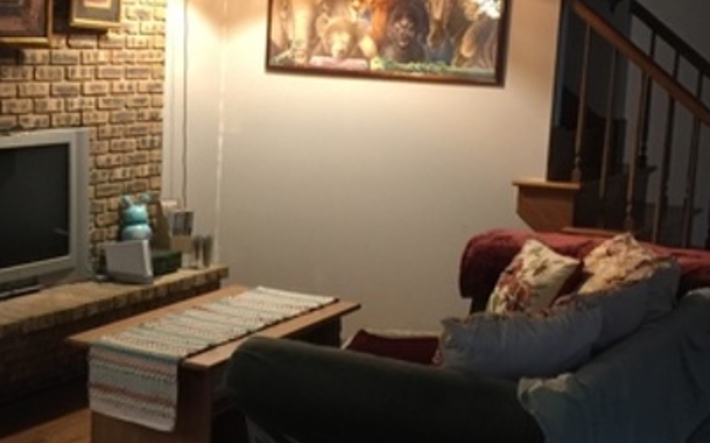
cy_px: 226
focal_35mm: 49
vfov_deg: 26.3
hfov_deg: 39.9
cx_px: 178
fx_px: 948
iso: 125
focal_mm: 4.15
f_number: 2.2
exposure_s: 1/8
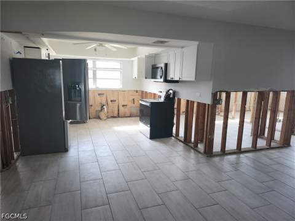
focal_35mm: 23
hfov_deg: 73.9
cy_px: 110
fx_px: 196
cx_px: 148
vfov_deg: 58.9
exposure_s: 1/60
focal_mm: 6.4
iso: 100
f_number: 1.8
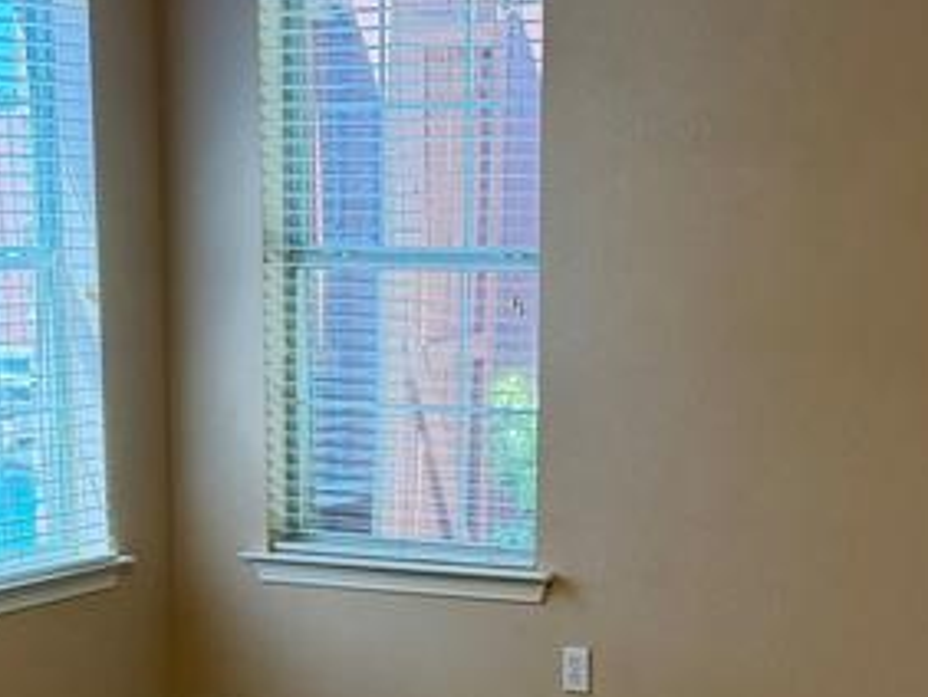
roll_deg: +0.2
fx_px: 2334
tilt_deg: -13.1
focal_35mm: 87
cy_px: 720
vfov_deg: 16.6
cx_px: 395
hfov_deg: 22.5
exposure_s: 1/120
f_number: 1.78
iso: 320
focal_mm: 6.76
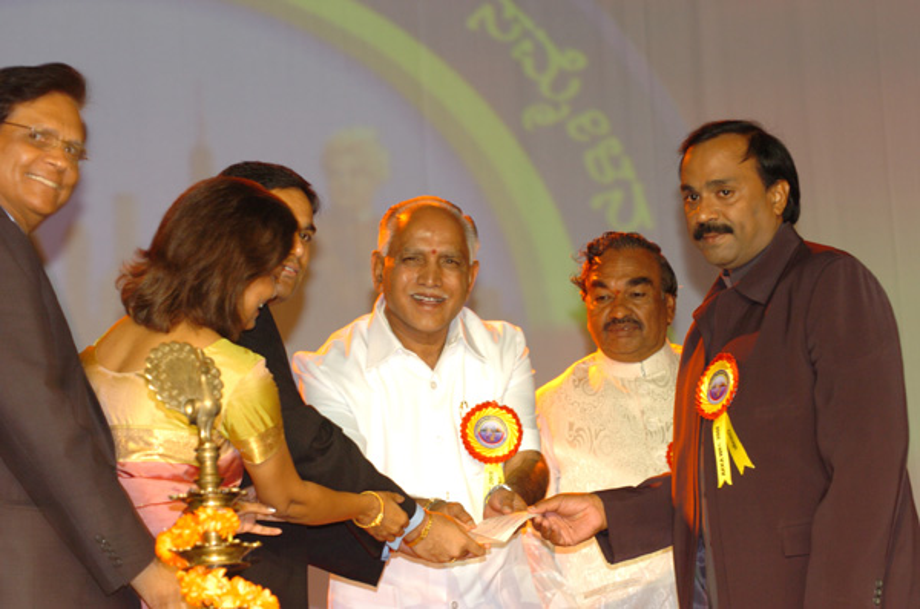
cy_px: 304
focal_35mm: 180
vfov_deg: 7.6
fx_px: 4589
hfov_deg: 11.4
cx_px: 460
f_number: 5.6
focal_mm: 120
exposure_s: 1/30
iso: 400
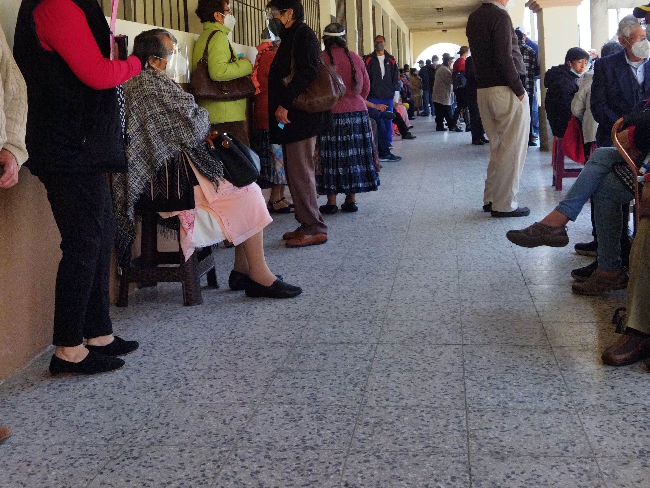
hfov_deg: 39.6
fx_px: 901
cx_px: 315
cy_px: 94
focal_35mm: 48
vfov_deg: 29.5
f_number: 1.79
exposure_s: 1/690
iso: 100
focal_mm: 4.71
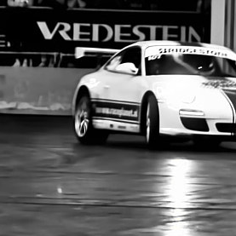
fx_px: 3941
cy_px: 135
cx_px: 401
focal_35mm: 511
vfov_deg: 3.4
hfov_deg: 3.4
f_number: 2.8
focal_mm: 104
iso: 640
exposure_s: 1/60
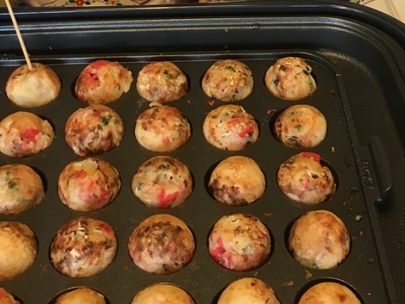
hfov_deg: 26.3
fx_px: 866
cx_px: 224
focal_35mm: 74
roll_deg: -1.7
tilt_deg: -33.5
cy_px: -61
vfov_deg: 18.8
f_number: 2.2
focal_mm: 4.15
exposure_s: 1/30
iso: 64
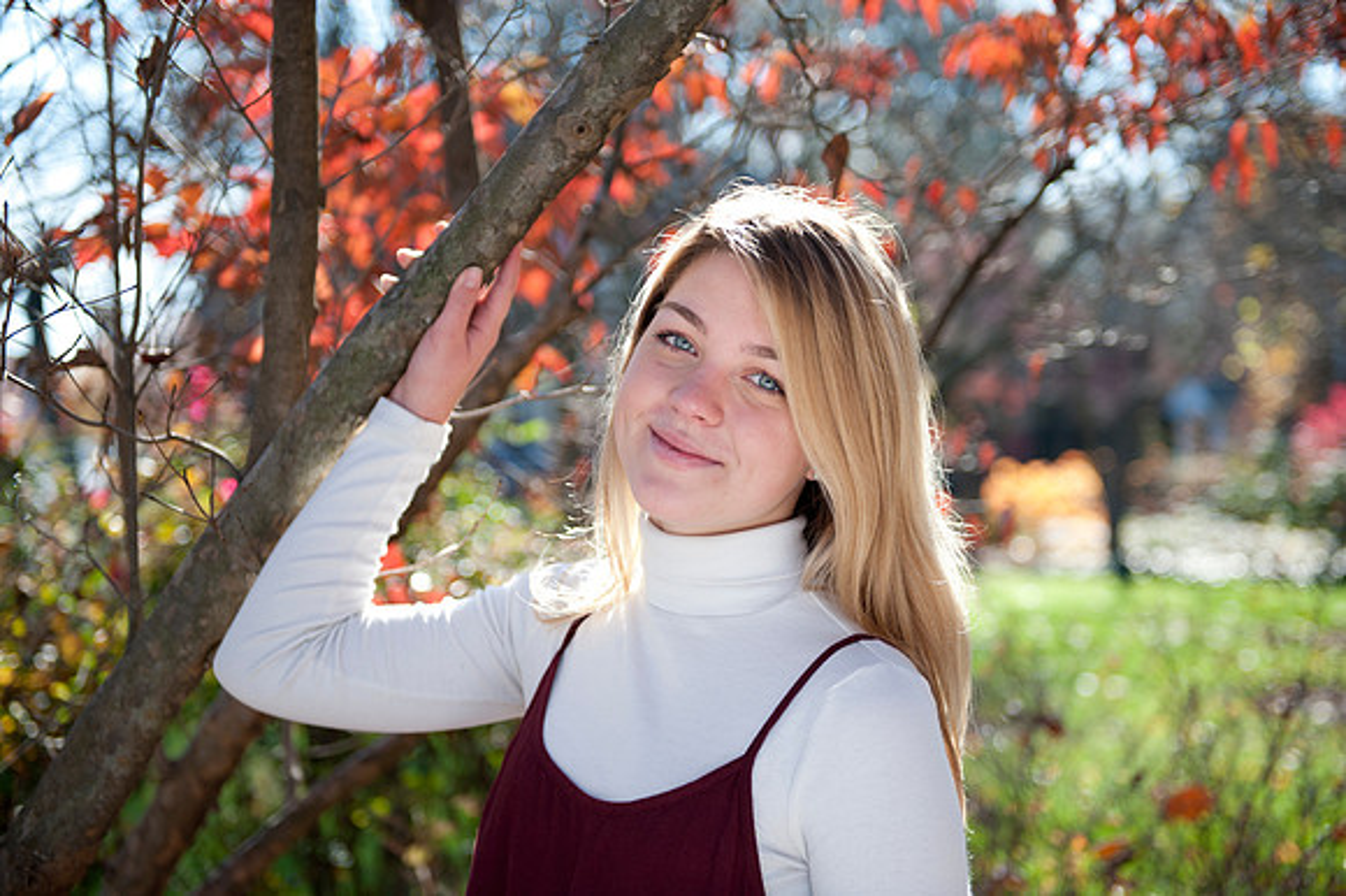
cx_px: 673
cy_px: 448
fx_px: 2167
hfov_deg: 34.5
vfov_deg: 23.4
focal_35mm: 58
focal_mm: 58
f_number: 2.8
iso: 100
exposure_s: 1/640
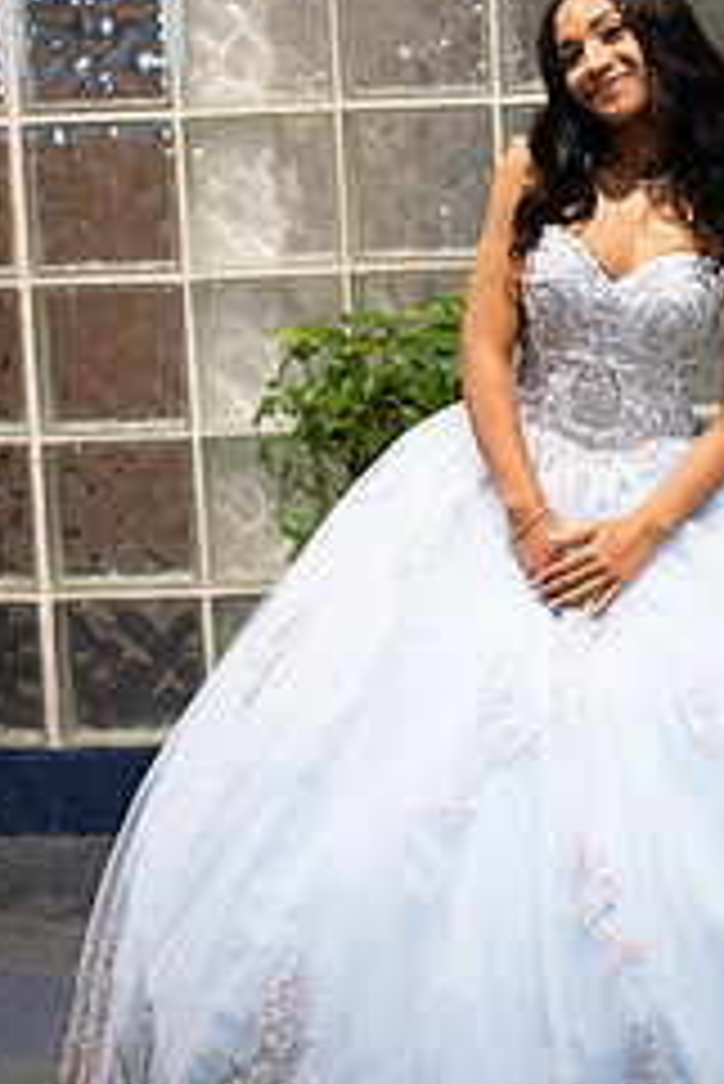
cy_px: 369
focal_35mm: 97
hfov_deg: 14.1
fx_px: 2922
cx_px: 576
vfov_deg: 20.9
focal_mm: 50
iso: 640
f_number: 1.8
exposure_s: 1/160
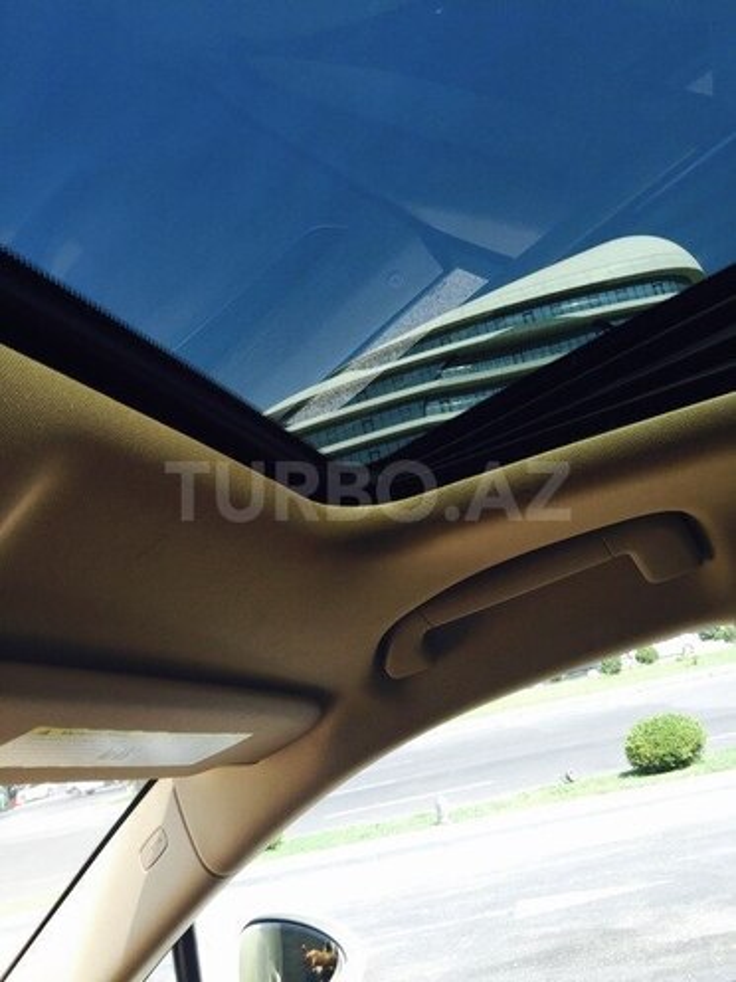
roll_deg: +11.6
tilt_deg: +13.7
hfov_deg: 48.2
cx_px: 368
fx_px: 822
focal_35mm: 29
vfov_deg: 61.7
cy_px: 491
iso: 32
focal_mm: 4.15
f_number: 2.2
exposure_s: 1/201
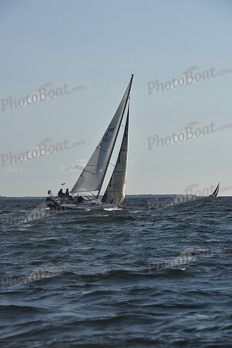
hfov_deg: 10.2
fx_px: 1304
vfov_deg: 15.2
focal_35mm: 135
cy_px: 174
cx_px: 116
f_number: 8
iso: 250
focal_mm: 135
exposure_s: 1/800
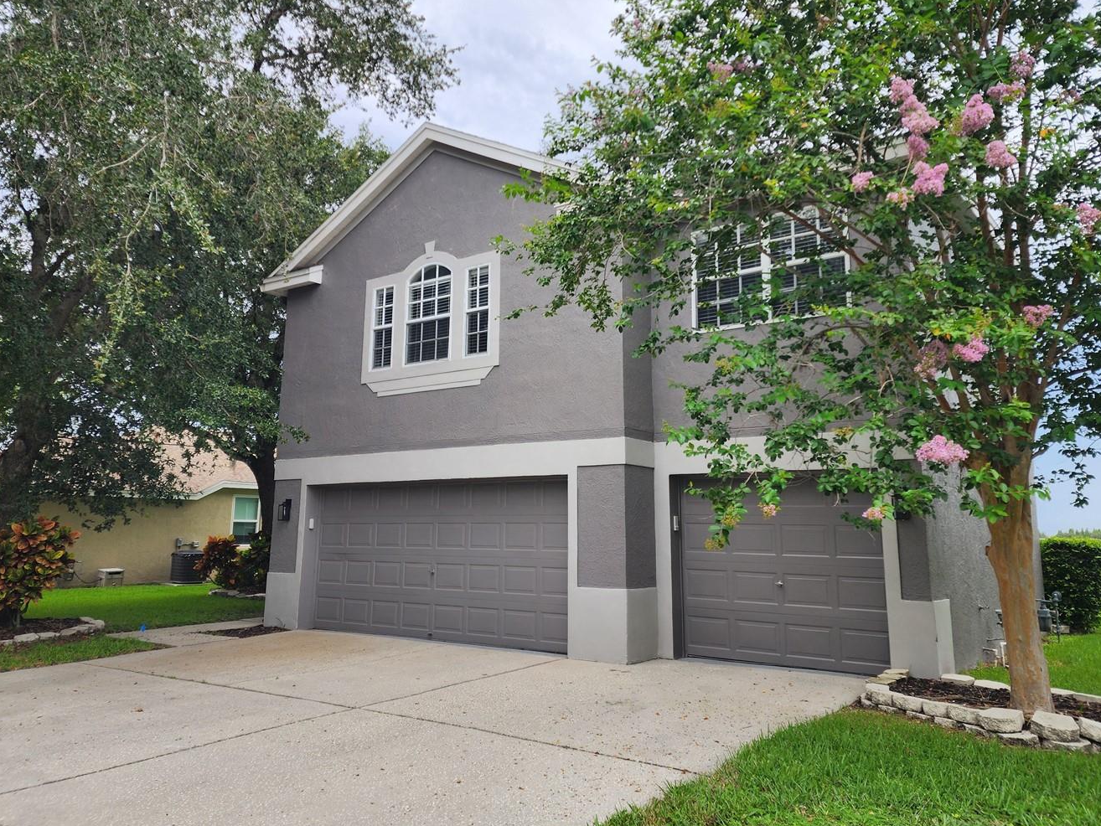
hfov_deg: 63.4
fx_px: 891
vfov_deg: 49.7
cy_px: 365
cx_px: 534
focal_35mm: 28
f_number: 1.8
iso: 12
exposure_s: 1/456
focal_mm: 6.4
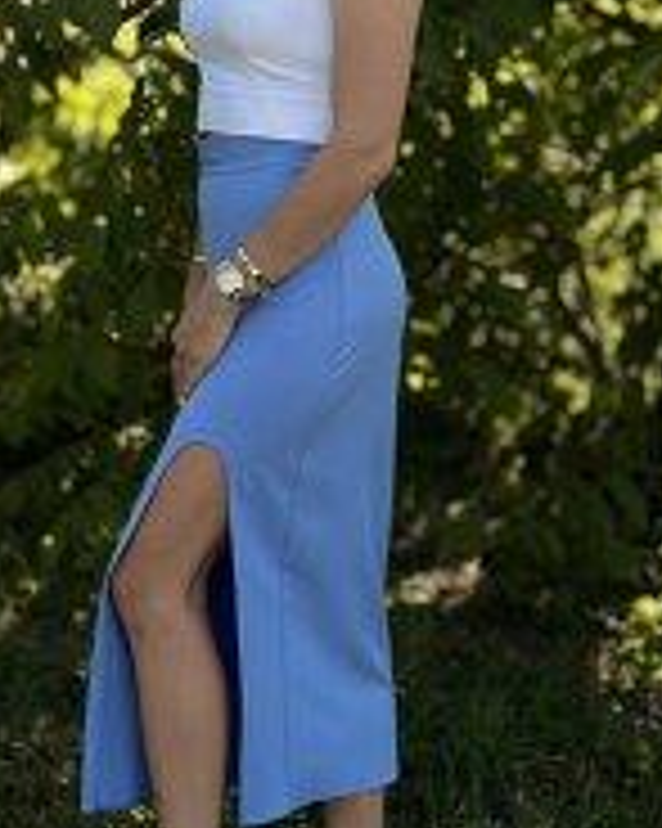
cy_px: 292
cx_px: 254
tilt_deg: -9.3
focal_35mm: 88
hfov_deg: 17.4
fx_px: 2157
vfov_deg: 21.7
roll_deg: +1.2
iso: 80
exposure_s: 1/1120
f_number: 1.78
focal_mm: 6.86
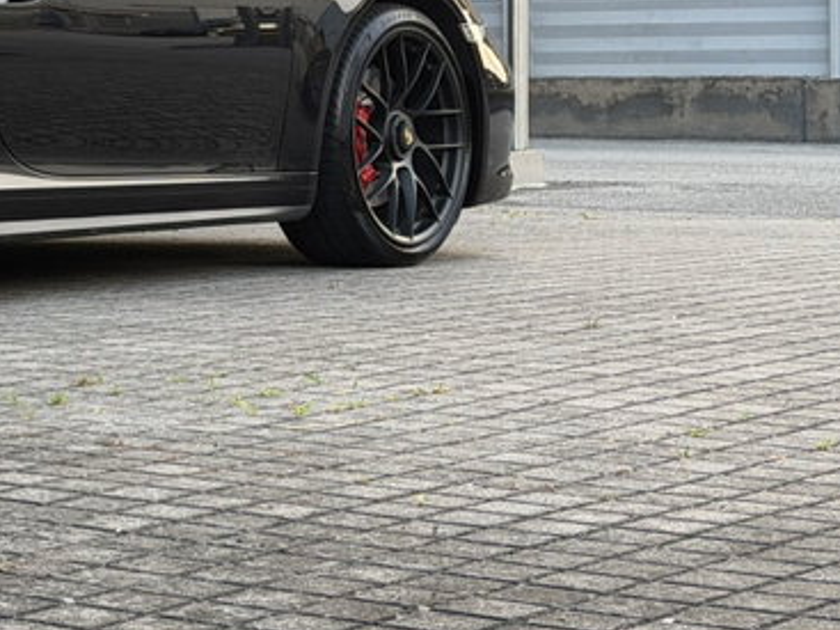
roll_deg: +0.4
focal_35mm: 134
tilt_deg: -0.1
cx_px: -224
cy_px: 89
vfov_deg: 11.0
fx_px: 3251
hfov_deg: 14.2
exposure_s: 1/293
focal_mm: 6.76
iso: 64
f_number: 1.78
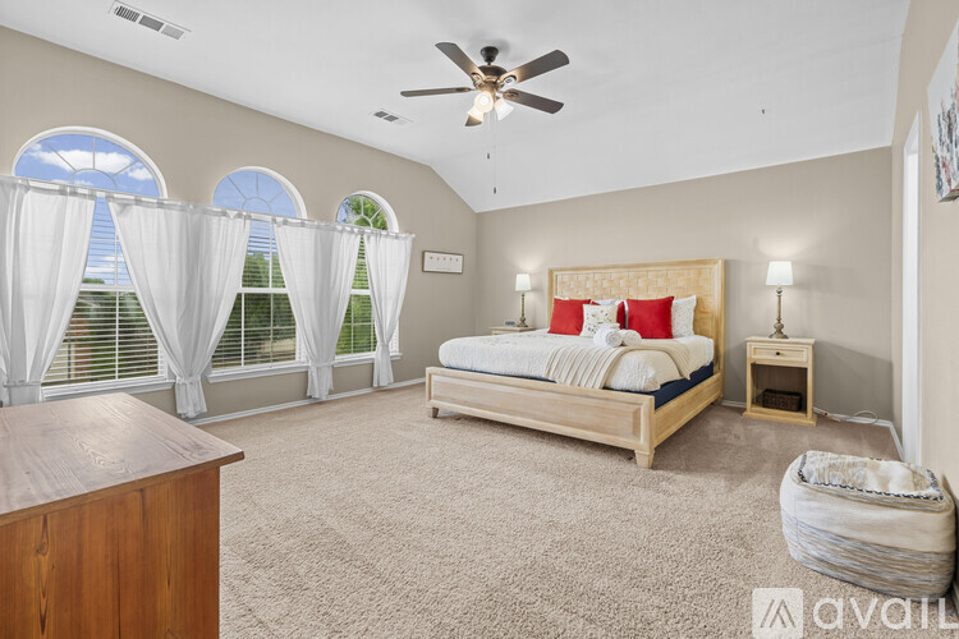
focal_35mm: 16
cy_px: 320
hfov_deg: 96.7
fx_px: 426
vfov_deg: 73.7
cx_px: 480
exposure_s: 1/1.67
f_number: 11
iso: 100
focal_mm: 16
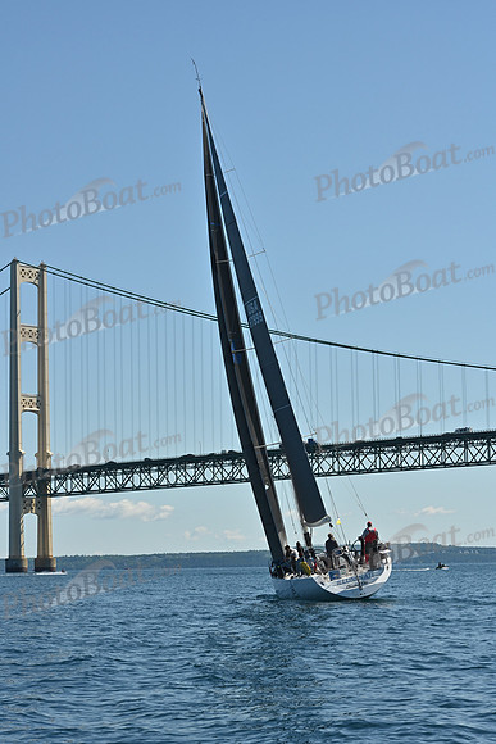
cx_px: 248
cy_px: 372
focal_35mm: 90
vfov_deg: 22.6
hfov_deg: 15.2
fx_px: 1859
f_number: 10
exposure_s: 1/1000
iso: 320
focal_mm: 90
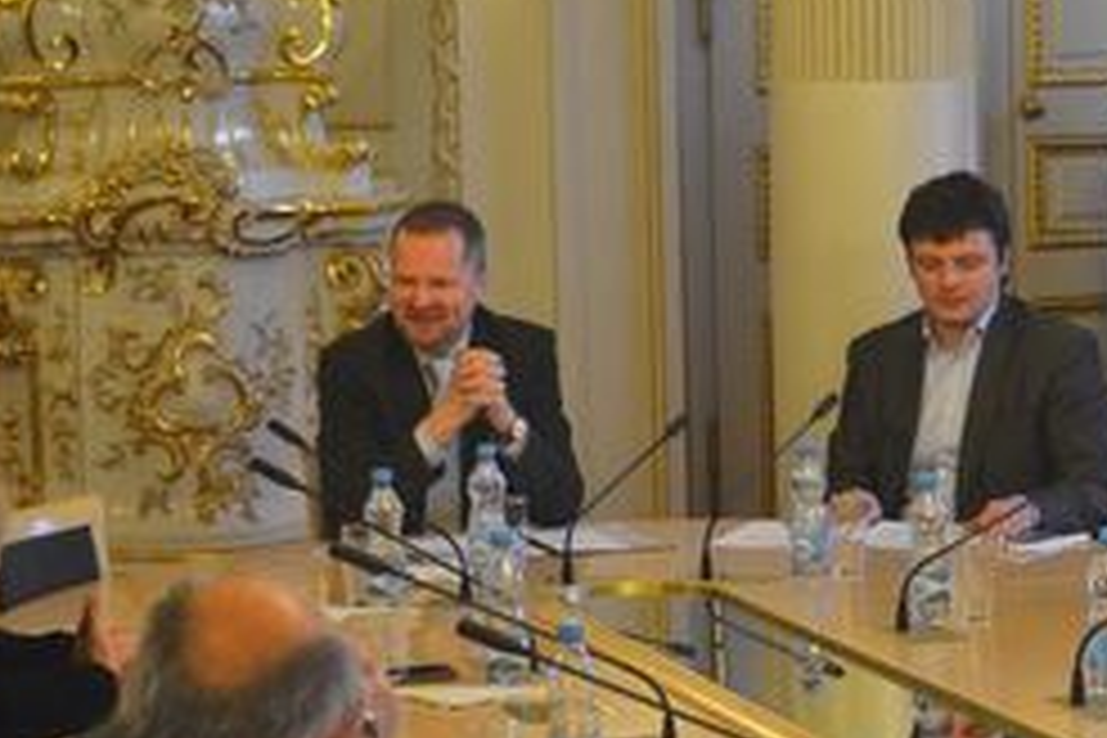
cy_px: 358
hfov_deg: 17.6
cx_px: 783
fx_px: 3567
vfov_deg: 11.8
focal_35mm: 116
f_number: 5
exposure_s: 1/25
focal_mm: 38
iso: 400
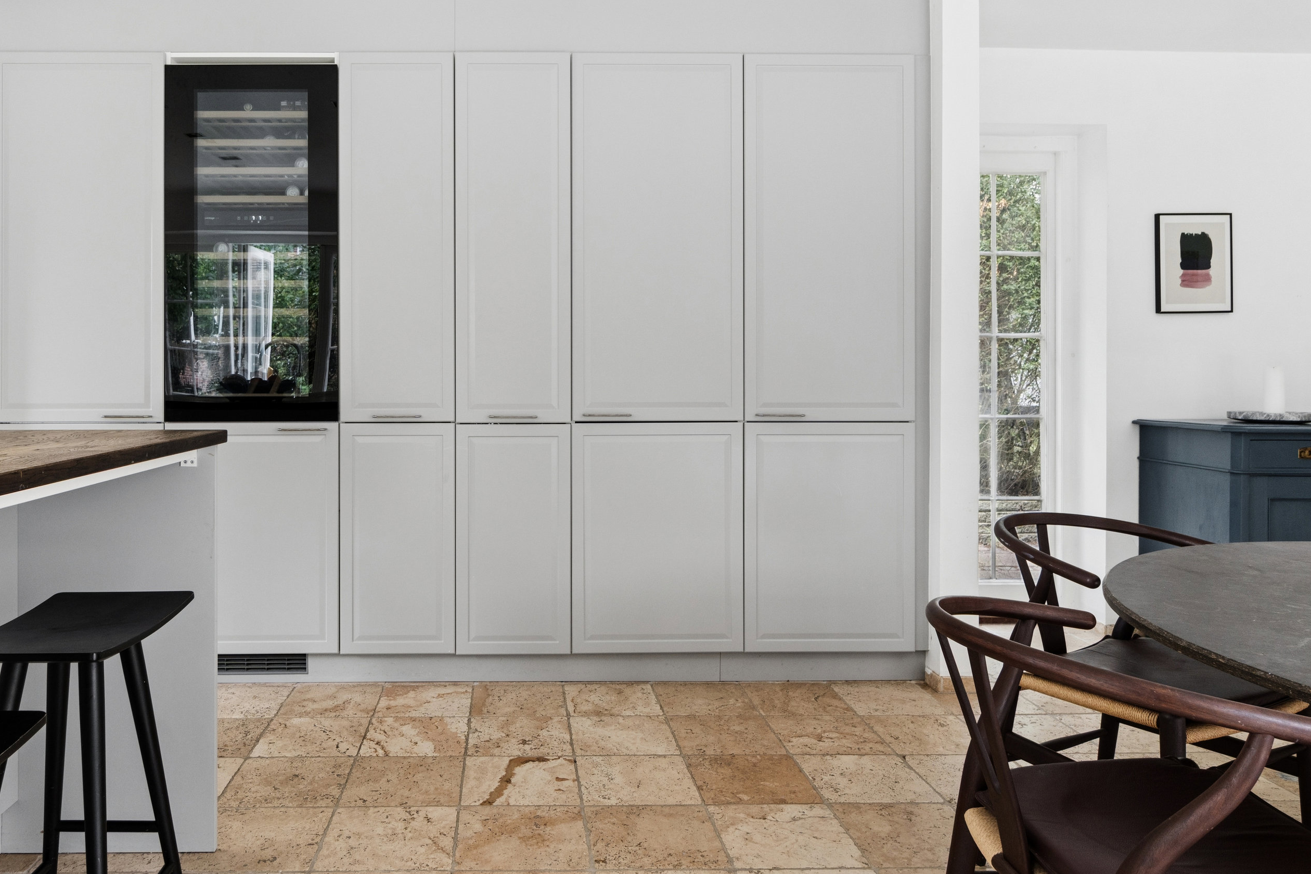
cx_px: 538
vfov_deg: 51.2
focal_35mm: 25
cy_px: 399
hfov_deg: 70.9
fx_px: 910
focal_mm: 14
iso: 500
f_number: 8
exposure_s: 1/30
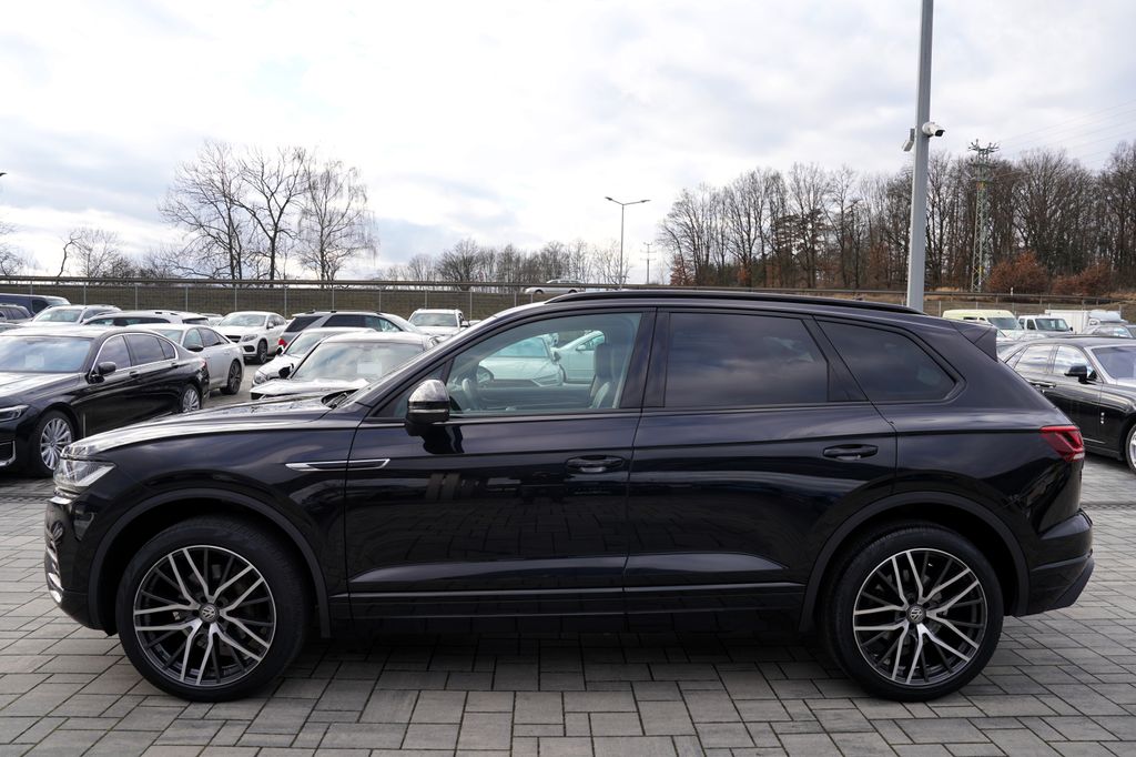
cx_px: 568
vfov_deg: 53.1
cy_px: 378
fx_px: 757
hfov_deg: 73.8
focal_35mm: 24
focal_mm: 24
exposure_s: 1/125
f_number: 5.6
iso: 100
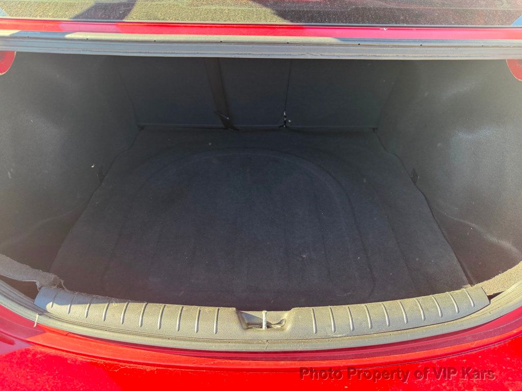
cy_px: 196
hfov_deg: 71.6
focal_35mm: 24
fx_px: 362
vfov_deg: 56.8
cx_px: 261
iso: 160
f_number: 1.78
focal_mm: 6.76
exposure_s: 1/228
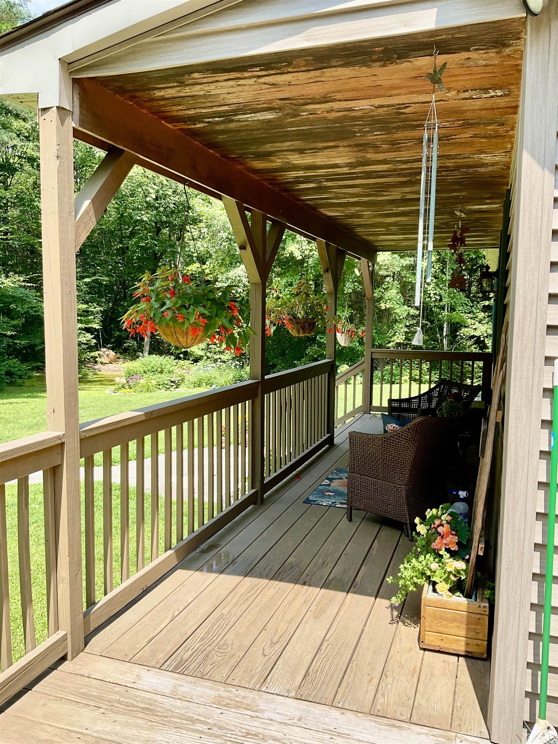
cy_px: 372
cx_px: 279
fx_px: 623
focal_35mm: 29
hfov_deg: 48.2
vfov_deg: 61.7
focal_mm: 3
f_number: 1.8
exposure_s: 1/465
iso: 16
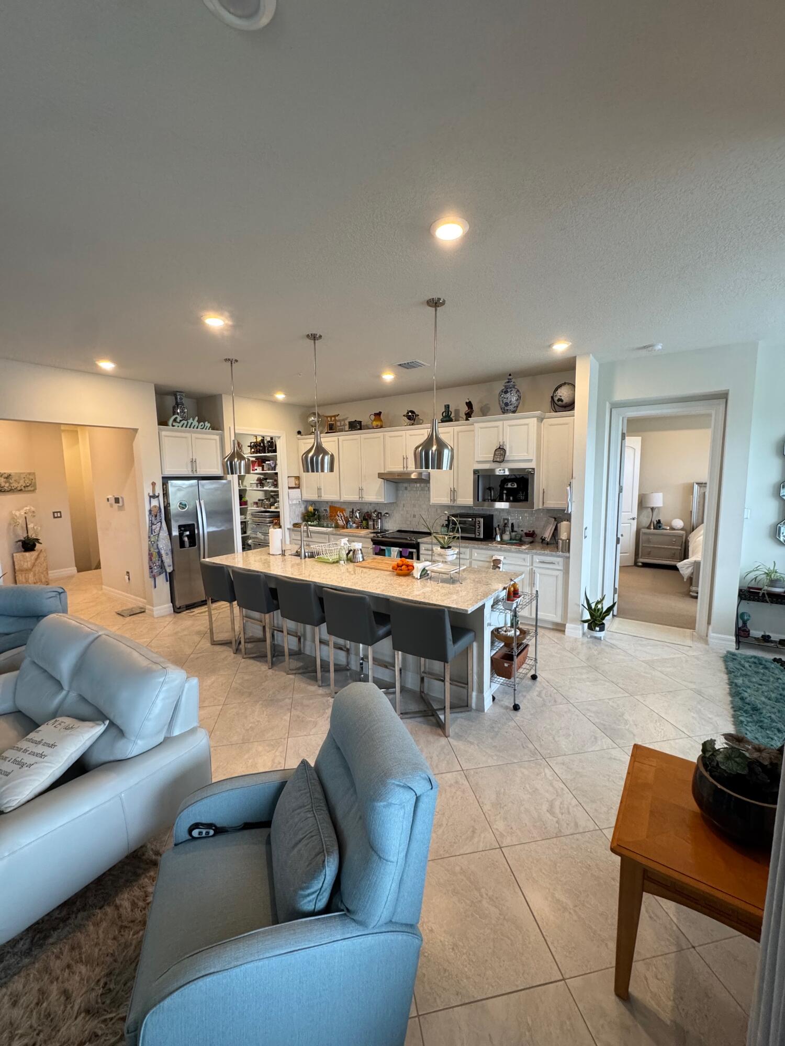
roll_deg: +1.1
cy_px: 523
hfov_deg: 85.7
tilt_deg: -5.4
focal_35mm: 14
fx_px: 423
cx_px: 392
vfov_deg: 102.1
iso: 250
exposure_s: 1/120
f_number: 2.2
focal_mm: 2.22
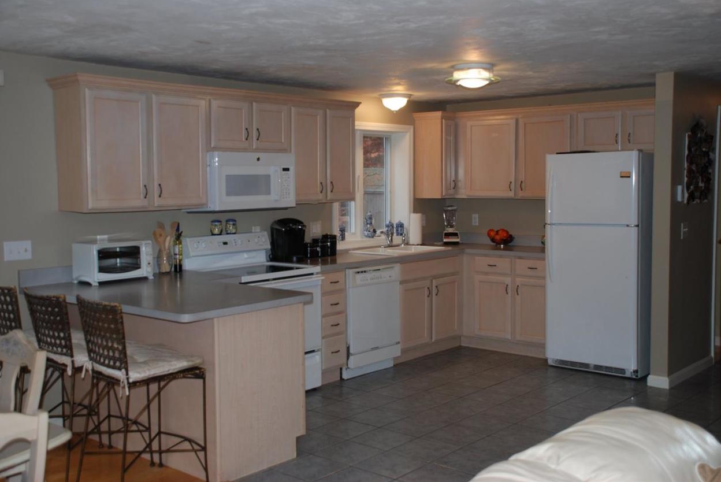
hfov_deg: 48.4
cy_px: 236
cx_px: 360
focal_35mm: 40
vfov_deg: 33.5
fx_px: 802
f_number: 4
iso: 200
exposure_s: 1/60
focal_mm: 26
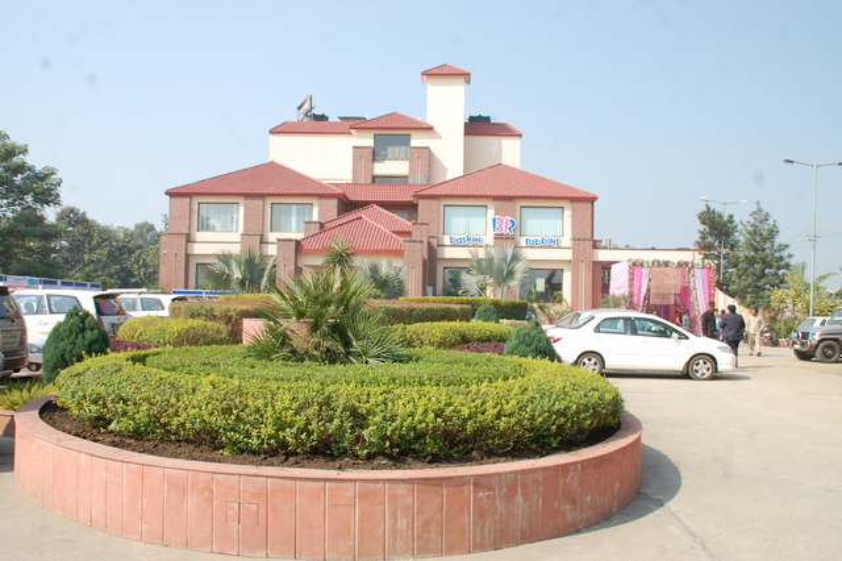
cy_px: 280
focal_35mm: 33
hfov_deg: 57.2
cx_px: 421
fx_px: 771
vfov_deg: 39.9
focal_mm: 22
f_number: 9
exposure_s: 1/320
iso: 200
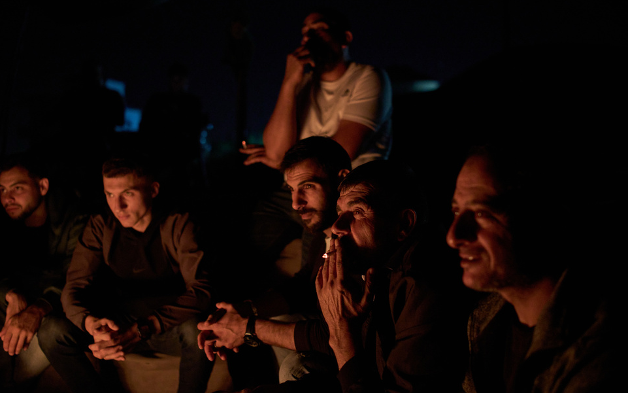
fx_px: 650
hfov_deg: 51.5
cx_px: 316
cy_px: 172
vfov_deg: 33.6
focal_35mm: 38
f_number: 2
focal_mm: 35
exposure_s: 1/100
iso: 4000
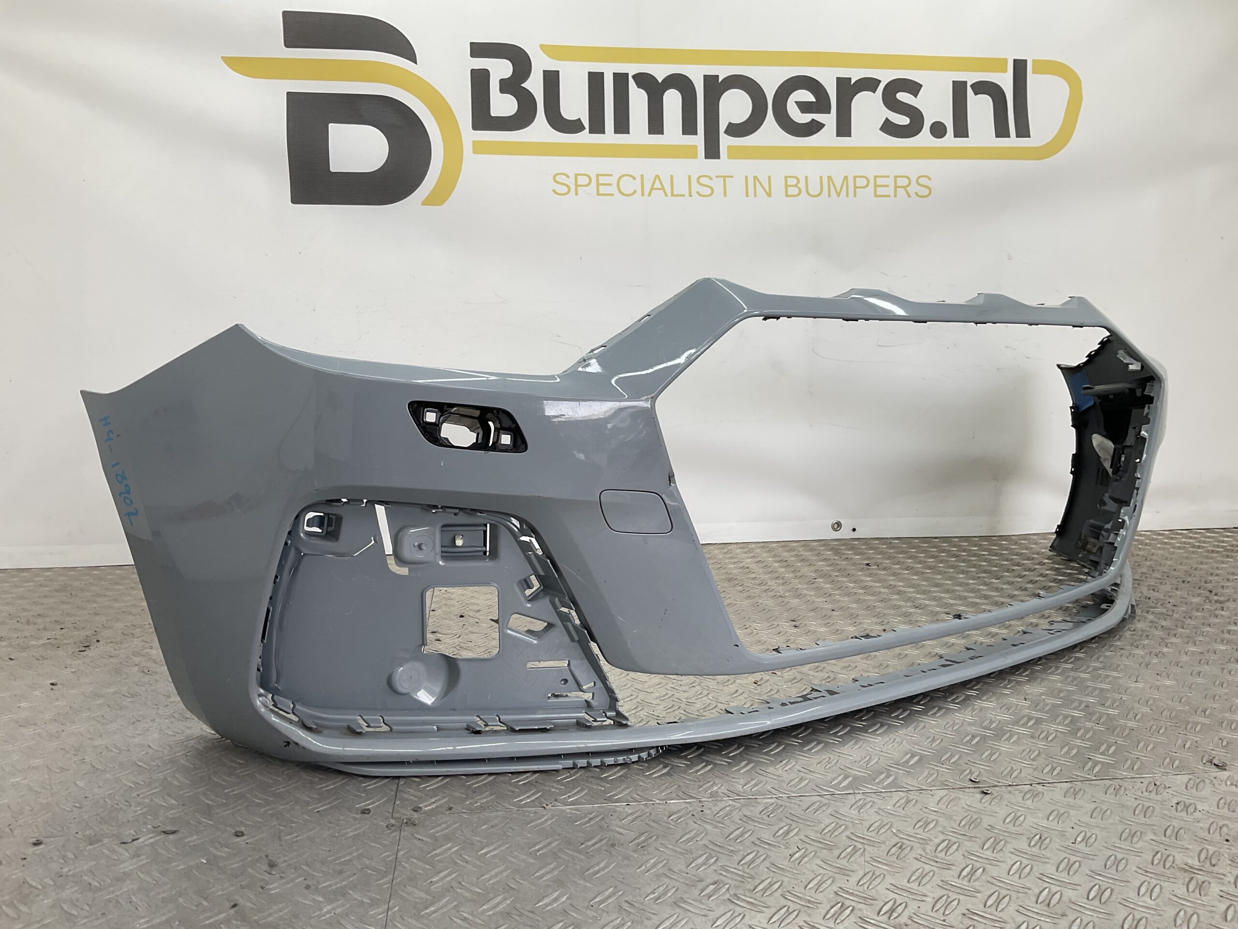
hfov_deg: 61.7
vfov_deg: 48.2
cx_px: 619
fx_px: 1037
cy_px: 464
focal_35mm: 29
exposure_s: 1/147
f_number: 1.8
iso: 16
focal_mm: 3
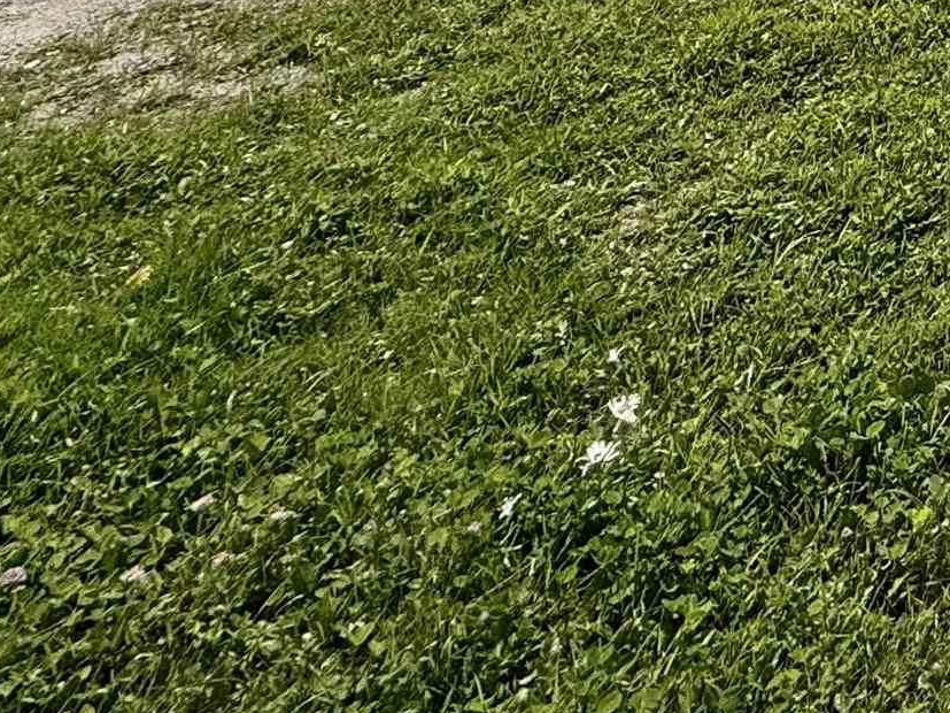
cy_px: -600
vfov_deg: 19.8
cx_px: 1665
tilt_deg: +3.3
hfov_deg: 22.8
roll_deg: +1.4
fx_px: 1427
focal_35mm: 52
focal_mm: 2.22
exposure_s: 1/5155
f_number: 2.2
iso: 50
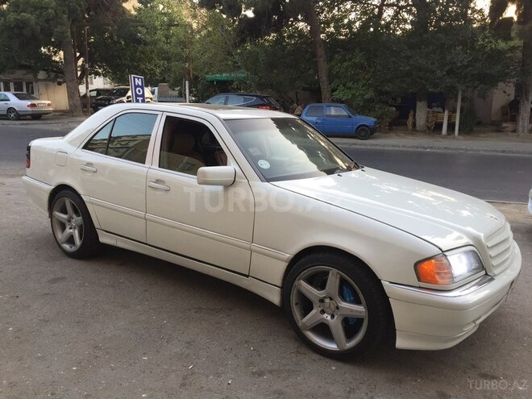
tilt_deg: -11.1
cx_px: 266
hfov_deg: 61.7
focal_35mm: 29
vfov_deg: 48.2
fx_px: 446
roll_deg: -1.9
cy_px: 200
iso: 50
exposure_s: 1/100
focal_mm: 4.15
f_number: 2.2
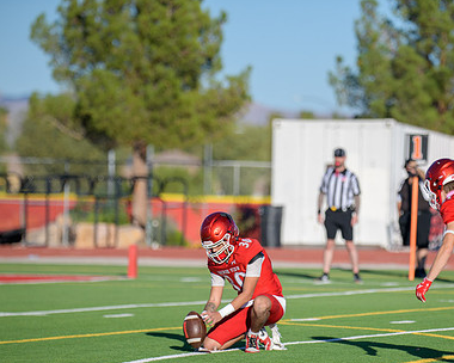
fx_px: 4233
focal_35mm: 315
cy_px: 225
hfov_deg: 6.1
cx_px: 315
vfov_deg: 4.9
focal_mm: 220
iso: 400
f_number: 2.8
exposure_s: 1/6400
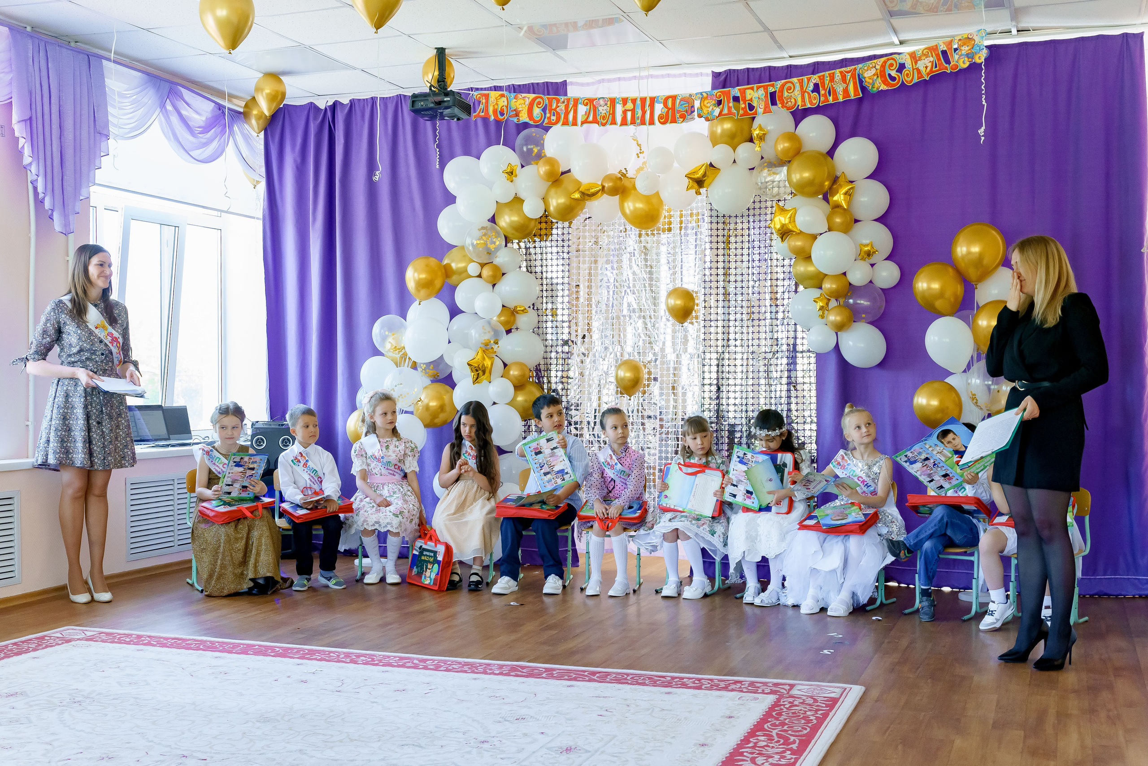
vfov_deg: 31.9
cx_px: 542
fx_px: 1340
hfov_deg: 46.3
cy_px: 409
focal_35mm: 42
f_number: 5.6
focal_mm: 38
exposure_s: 1/160
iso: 3200
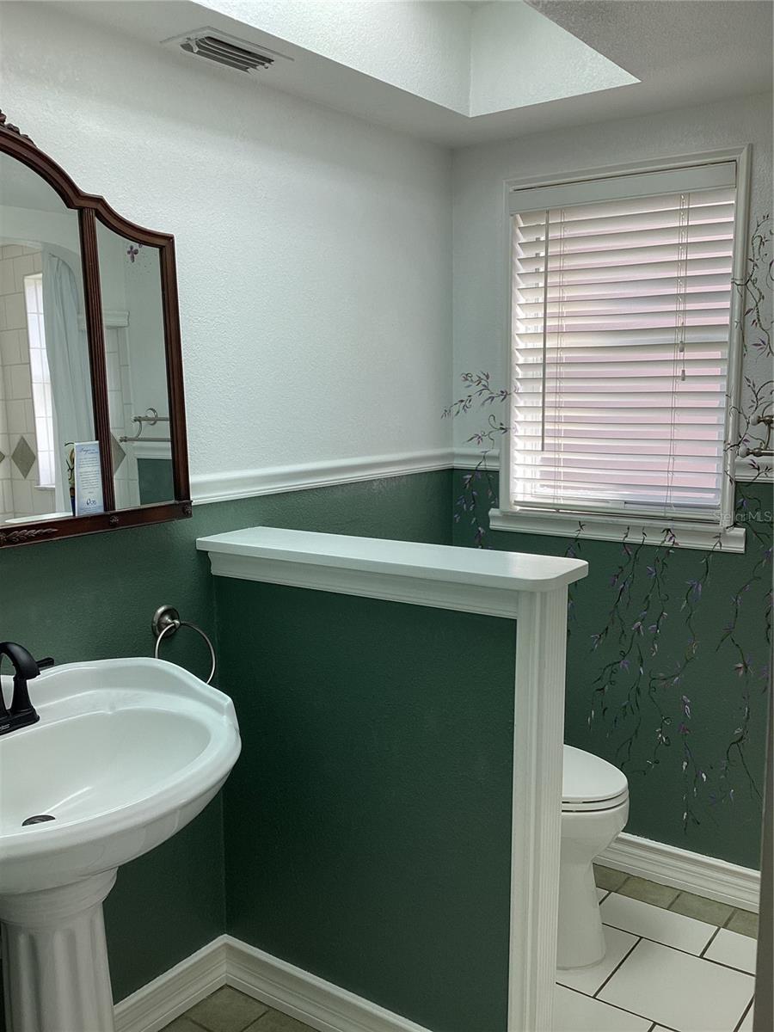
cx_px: 387
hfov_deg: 45.4
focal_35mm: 31
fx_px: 924
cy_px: 516
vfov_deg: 58.4
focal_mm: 3.3
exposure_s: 1/120
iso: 25
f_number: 2.4
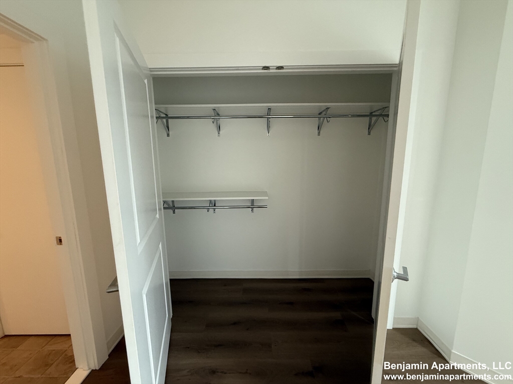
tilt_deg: -8.3
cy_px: 192
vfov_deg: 85.7
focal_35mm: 14
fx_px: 207
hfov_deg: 102.1
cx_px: 256
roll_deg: +0.2
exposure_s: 1/60
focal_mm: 2.22
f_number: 2.2
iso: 400
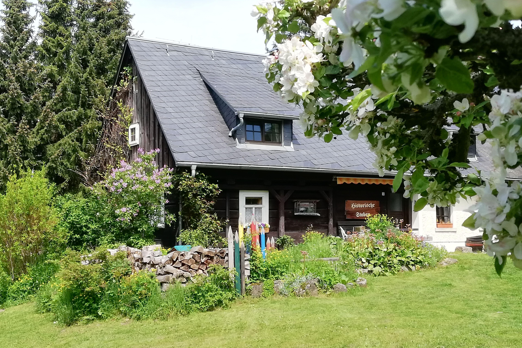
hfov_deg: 36.2
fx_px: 797
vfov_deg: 24.6
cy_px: 194
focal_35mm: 55
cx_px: 261
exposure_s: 1/529
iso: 50
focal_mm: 3.81
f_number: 2.2
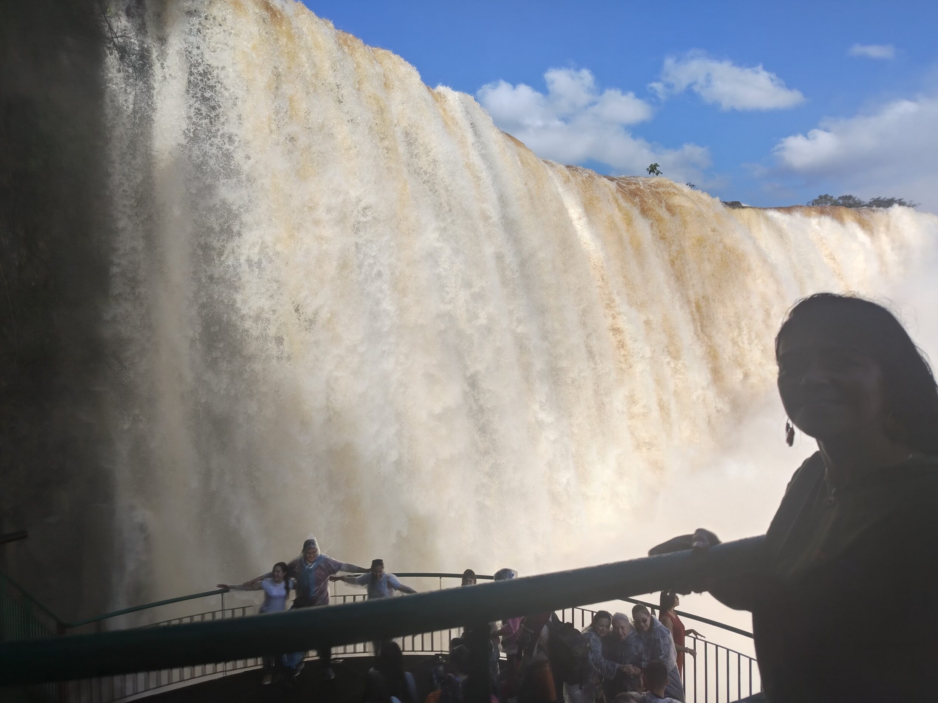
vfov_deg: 54.9
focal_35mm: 25
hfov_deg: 69.4
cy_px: 355
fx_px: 677
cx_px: 467
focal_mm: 5.25
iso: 100
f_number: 1.75
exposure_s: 1/1042
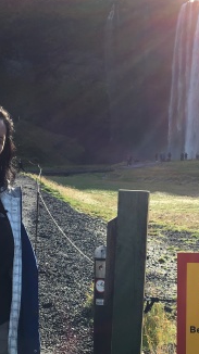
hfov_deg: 19.3
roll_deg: +0.3
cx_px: 137
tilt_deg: -4.8
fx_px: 583
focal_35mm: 62
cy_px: 211
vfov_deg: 33.8
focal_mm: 4.15
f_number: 2.2
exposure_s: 1/916
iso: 25
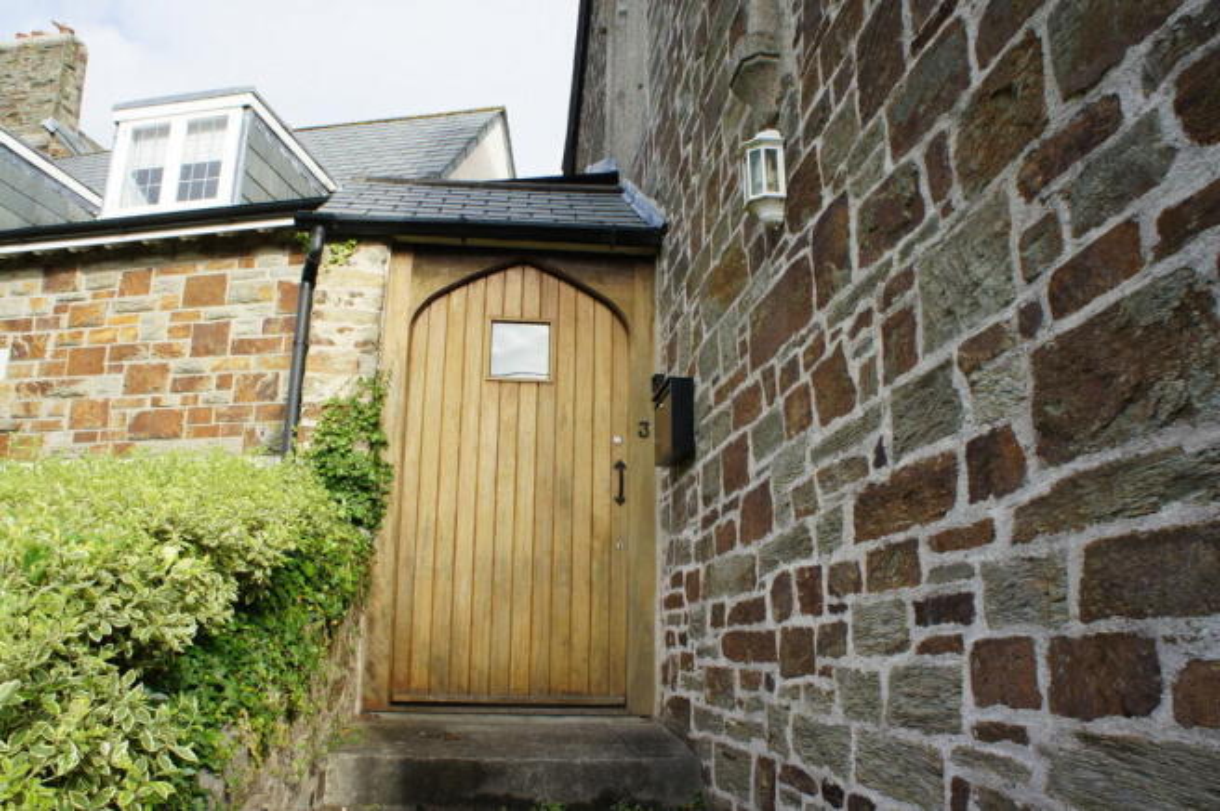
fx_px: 914
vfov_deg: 47.8
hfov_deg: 67.4
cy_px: 406
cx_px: 610
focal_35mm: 27
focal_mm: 18
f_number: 11
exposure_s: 1/60
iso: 200
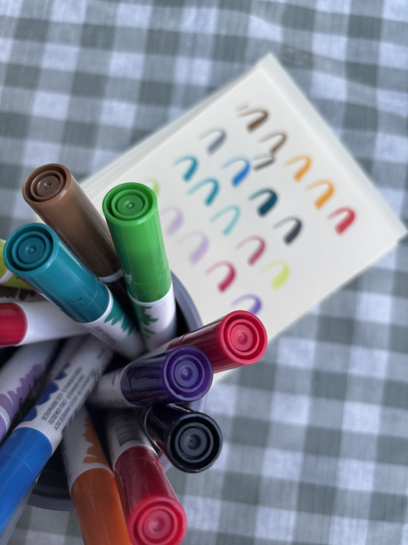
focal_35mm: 26
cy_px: 272
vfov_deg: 67.3
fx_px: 409
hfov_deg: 53.1
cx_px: 204
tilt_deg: -83.4
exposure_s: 1/119
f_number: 1.6
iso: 125
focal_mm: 5.96
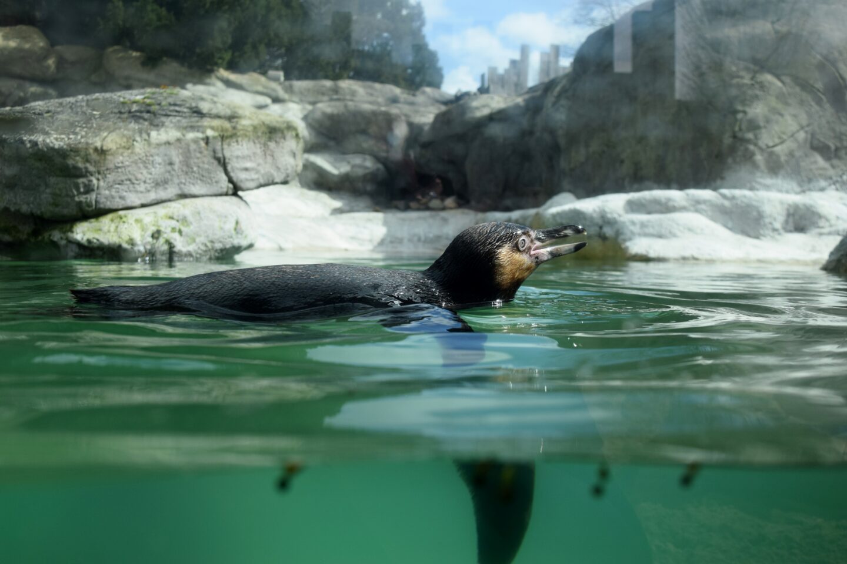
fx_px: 776
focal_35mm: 33
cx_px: 424
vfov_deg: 40.0
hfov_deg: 57.2
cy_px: 282
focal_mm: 22
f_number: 6.3
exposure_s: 1/1600
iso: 400
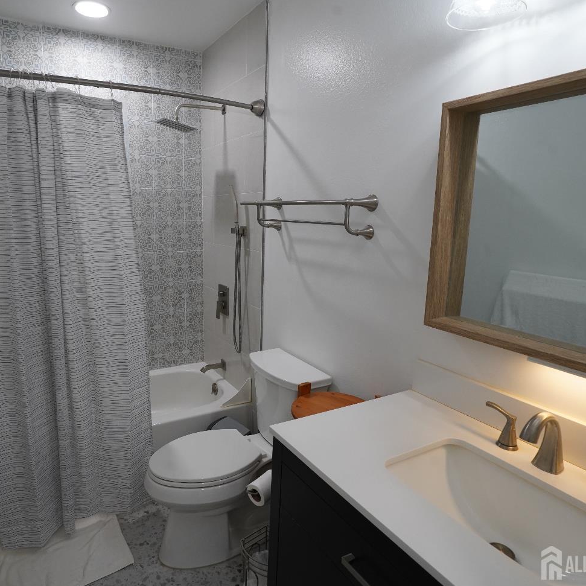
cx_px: 238
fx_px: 402
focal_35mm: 21
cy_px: 288
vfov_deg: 72.1
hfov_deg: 71.5
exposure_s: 1/100
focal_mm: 16
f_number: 7.1
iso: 2000
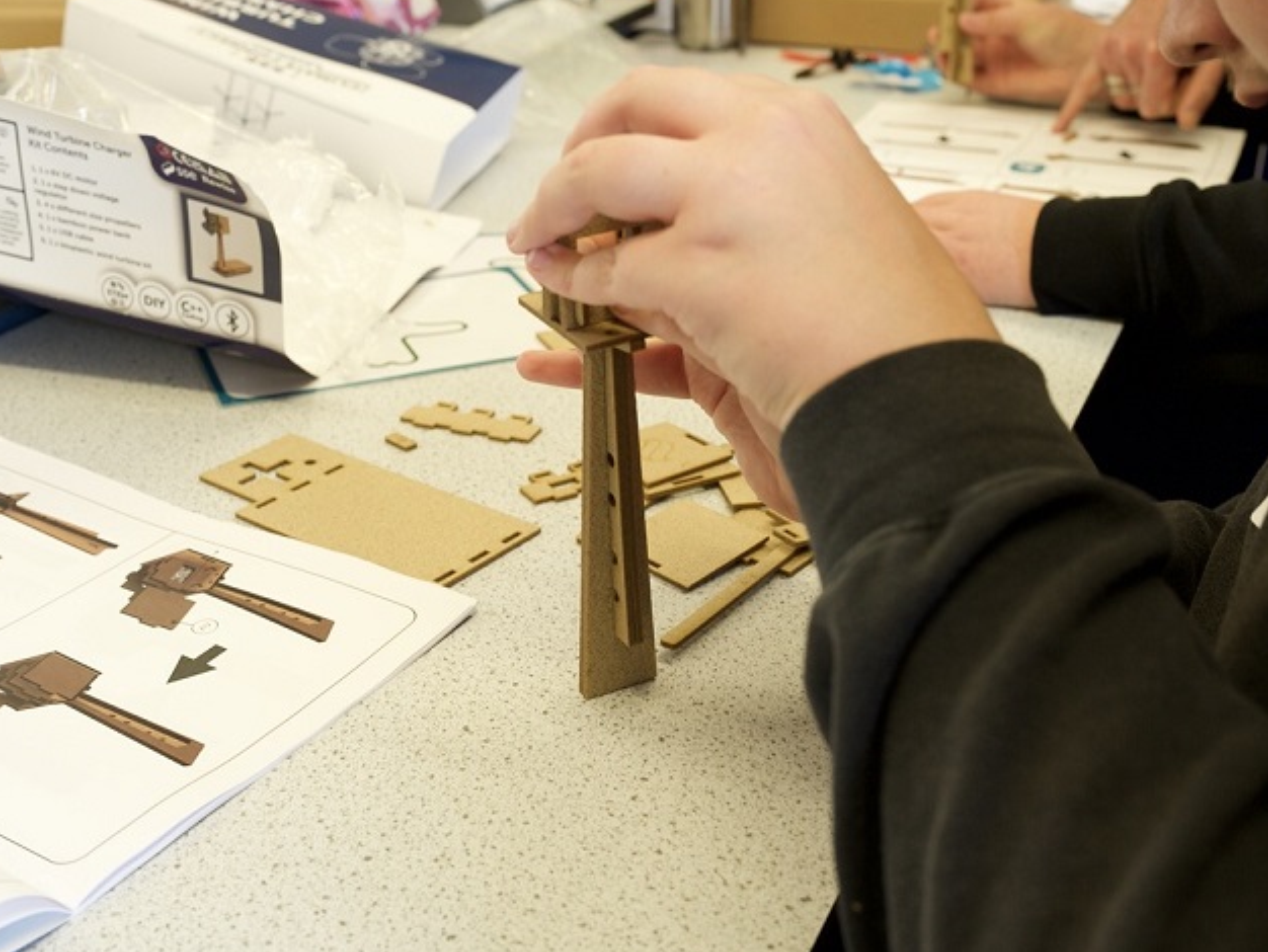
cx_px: 573
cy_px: 448
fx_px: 1576
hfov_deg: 43.8
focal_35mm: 43
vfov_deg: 33.6
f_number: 5.6
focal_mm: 35
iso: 640
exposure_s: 1/50
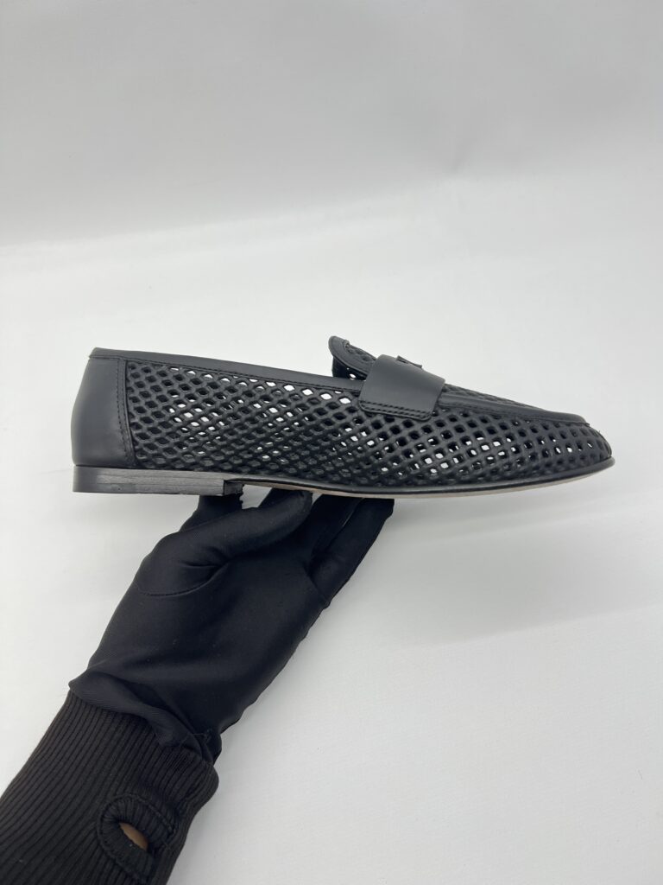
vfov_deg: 67.3
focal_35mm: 26
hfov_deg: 53.1
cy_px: 442
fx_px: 664
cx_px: 332
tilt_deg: -52.1
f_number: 1.5
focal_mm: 5.7
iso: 32
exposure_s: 1/100
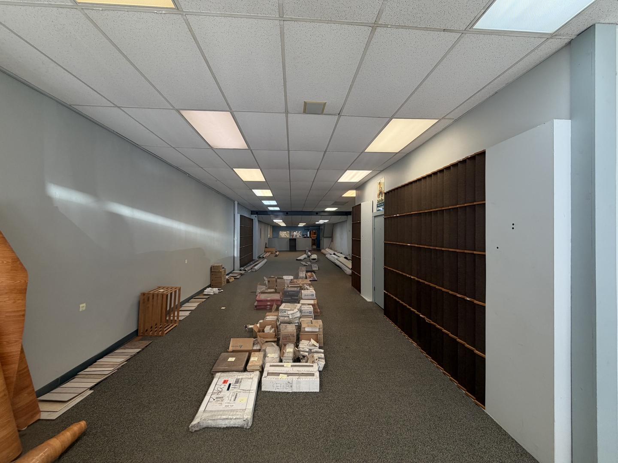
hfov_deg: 102.1
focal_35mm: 14
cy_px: 232
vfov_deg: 85.7
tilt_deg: -0.8
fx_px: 250
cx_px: 309
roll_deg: -0.2
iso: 125
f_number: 2.2
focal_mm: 2.22
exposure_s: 1/120
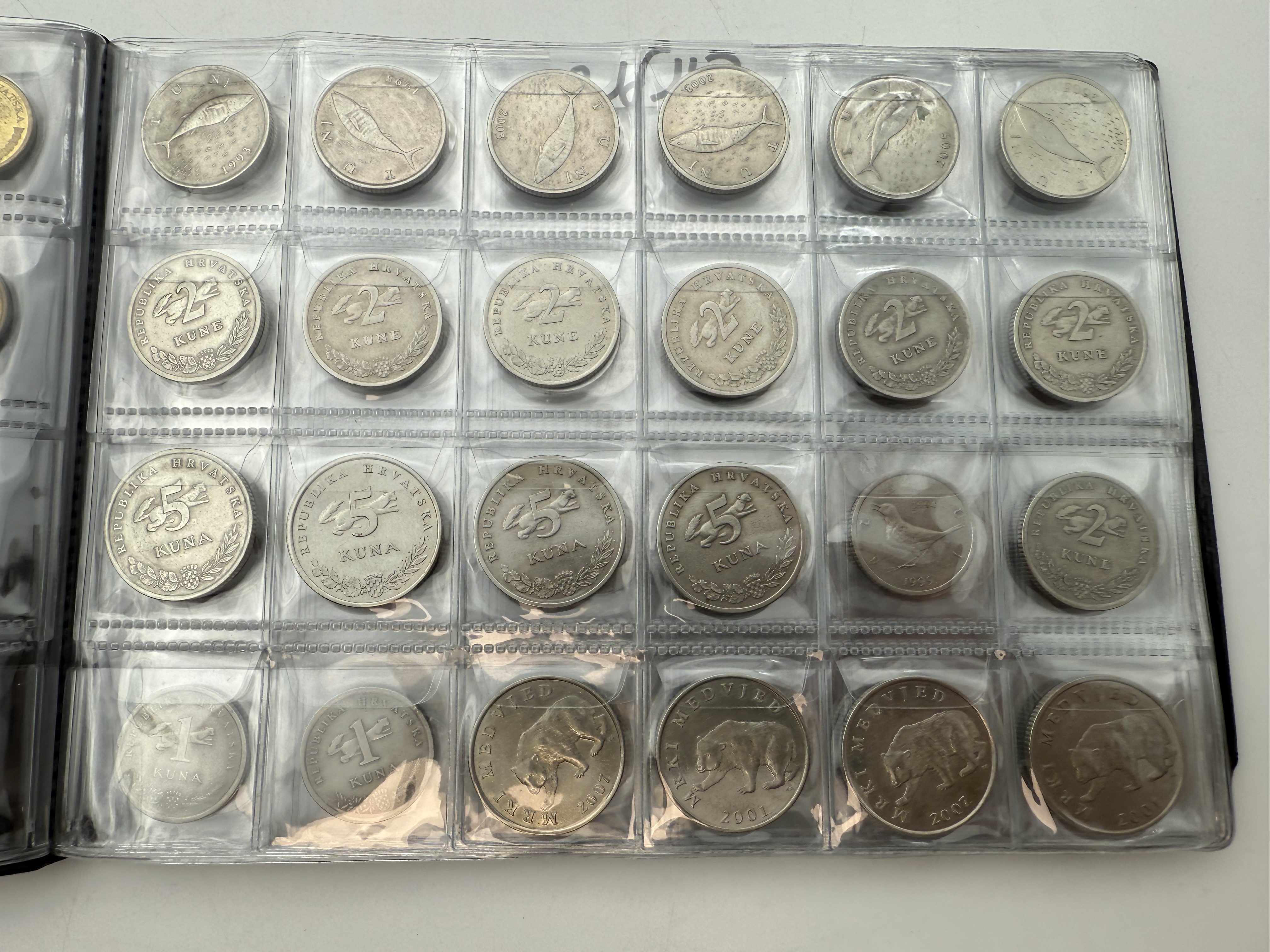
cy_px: 476
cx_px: 635
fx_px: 881
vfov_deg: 56.8
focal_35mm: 24
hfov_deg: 71.6
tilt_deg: -78.6
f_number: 2.2
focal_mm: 2.22
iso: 40
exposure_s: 1/260
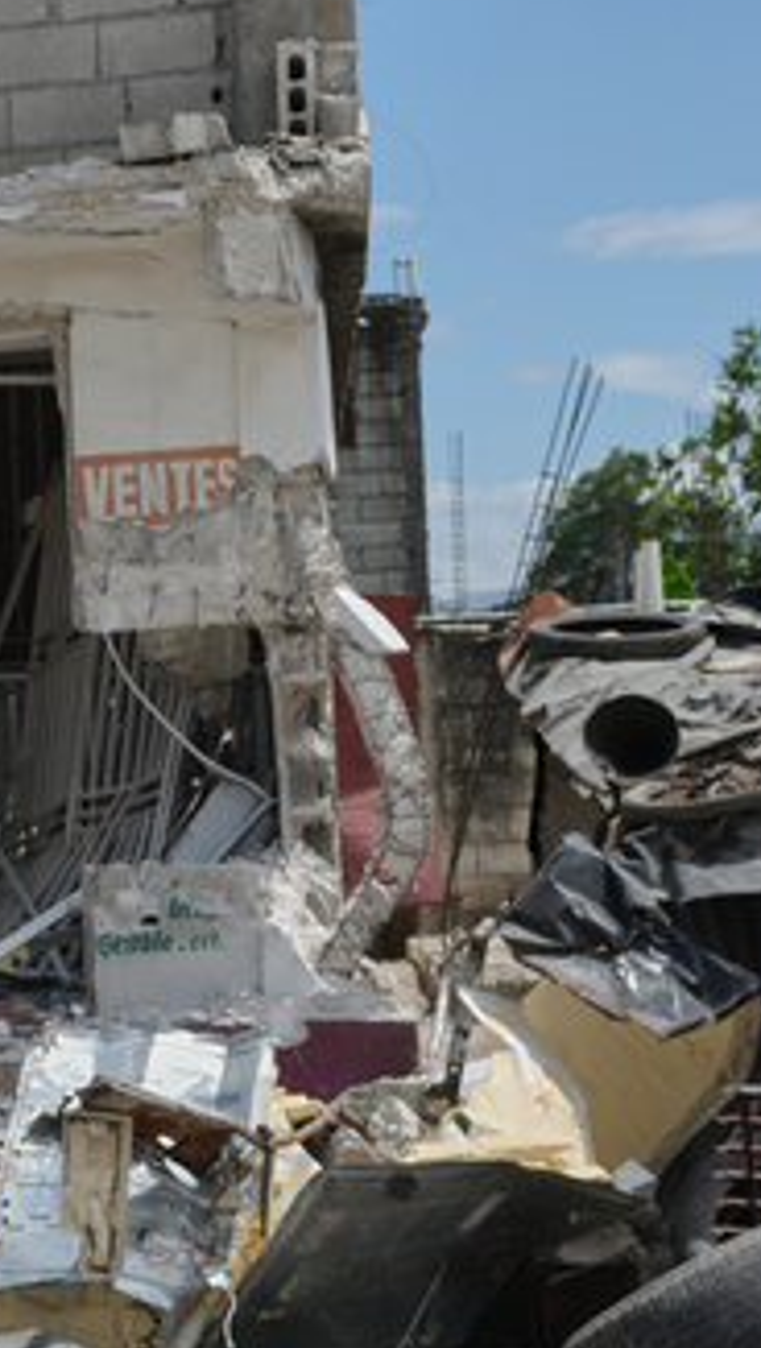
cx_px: -960
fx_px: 4115
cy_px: 682
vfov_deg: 18.6
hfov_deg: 9.6
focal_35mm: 115
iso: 50
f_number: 5
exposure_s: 1/400
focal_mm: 35
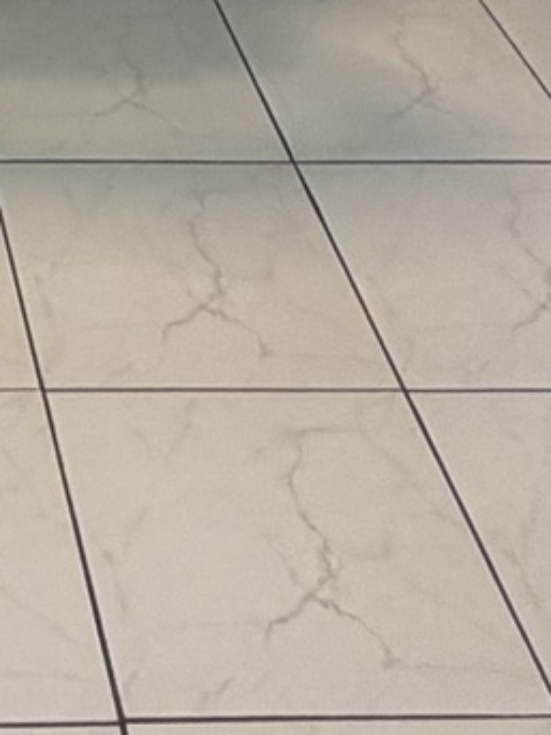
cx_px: -279
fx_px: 1996
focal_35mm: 94
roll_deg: +0.1
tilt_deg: -11.2
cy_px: -694
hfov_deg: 14.6
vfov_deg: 16.4
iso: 250
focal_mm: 2.22
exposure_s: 1/60
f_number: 2.2
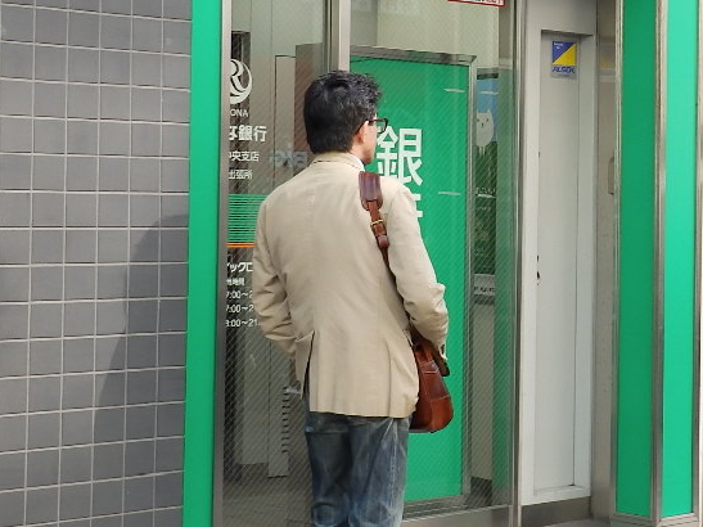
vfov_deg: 16.5
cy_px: 166
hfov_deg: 21.6
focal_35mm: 89
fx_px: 1807
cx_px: 603
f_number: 4
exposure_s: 1/80
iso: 80
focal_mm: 6.8
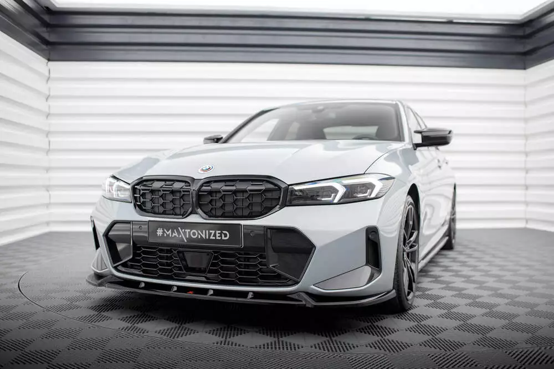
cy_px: 185
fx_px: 546
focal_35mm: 35
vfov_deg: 37.4
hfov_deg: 53.8
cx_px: 279
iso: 500
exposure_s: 1/100
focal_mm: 35
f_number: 2.5
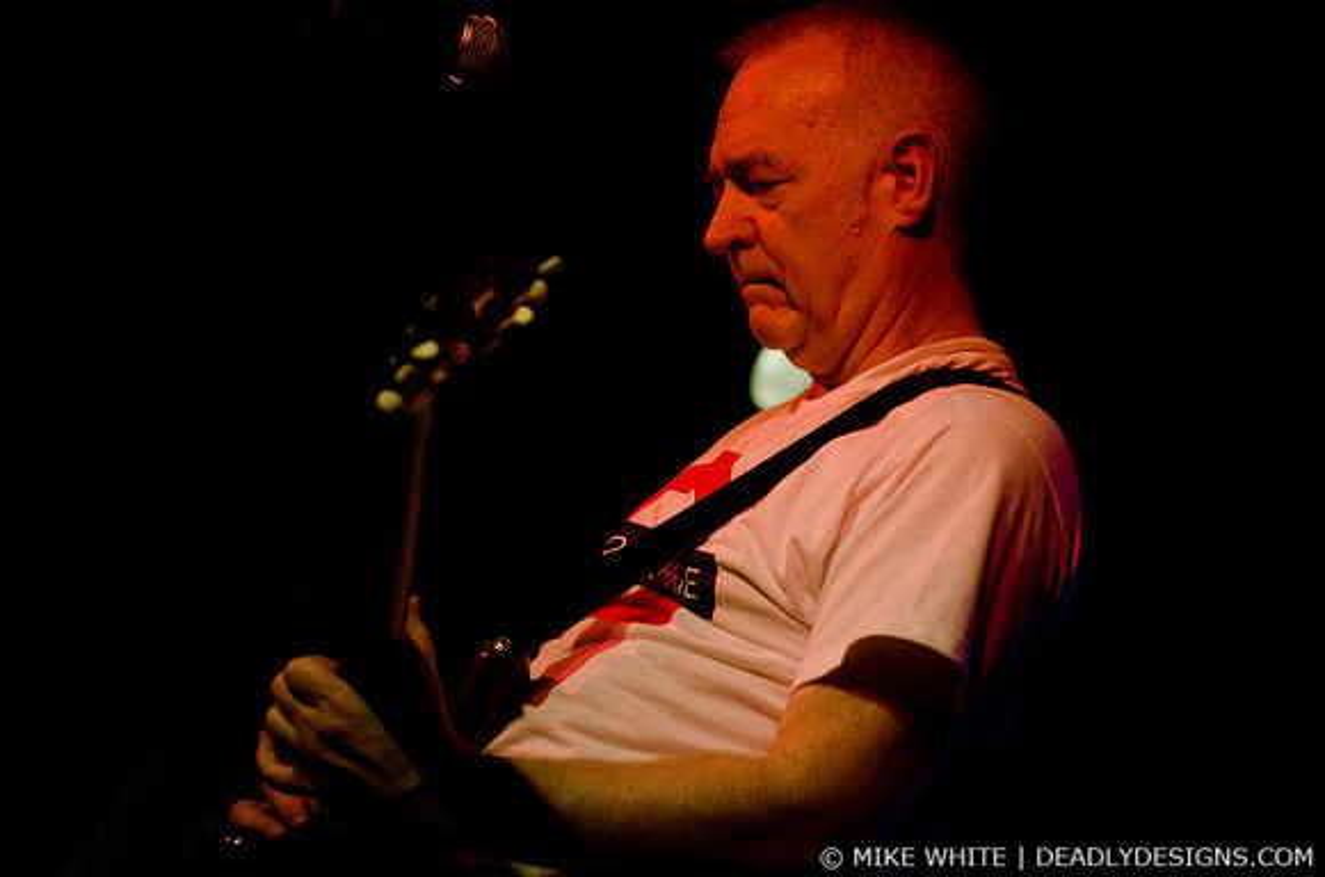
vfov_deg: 13.0
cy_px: 438
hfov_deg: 19.5
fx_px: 3856
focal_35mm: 105
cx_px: 662
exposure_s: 1/100
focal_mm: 70
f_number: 2.8
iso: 1600
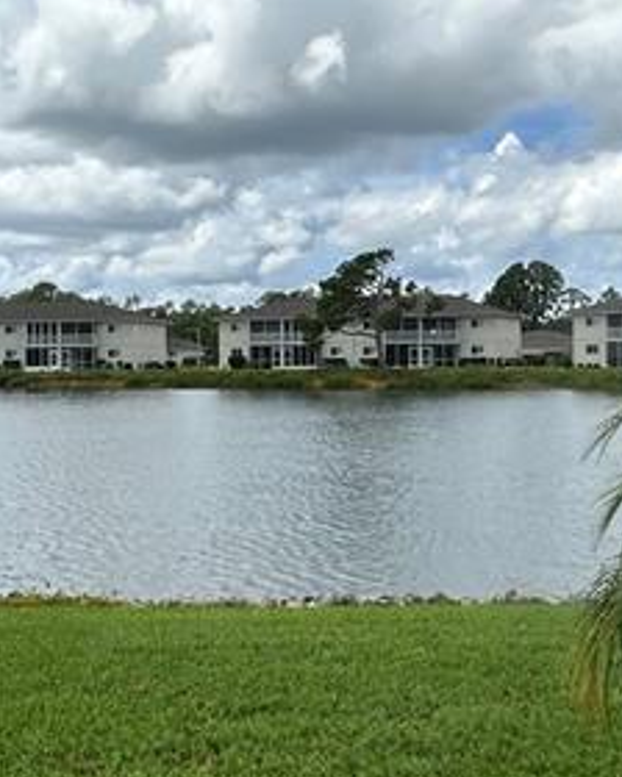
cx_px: 394
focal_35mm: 50
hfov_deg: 30.1
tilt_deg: -0.7
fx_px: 1151
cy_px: 352
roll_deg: -0.3
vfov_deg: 37.3
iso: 50
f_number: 2.2
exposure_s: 1/3401
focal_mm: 2.22
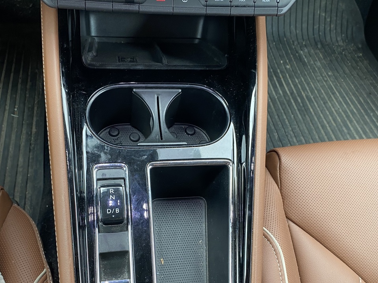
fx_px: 426
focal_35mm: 39
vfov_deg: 36.6
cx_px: 183
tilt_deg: -61.0
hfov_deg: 47.9
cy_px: 181
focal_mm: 4.25
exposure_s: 1/50
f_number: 1.8
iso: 64
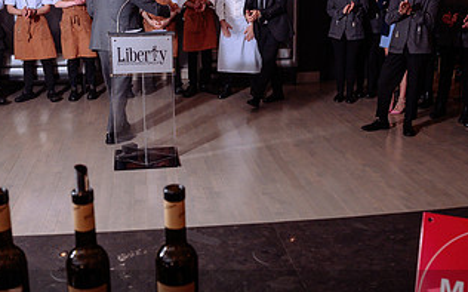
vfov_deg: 27.3
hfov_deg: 42.6
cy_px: 116
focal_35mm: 47
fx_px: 599
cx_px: 207
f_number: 5
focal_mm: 24
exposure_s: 1/60
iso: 800
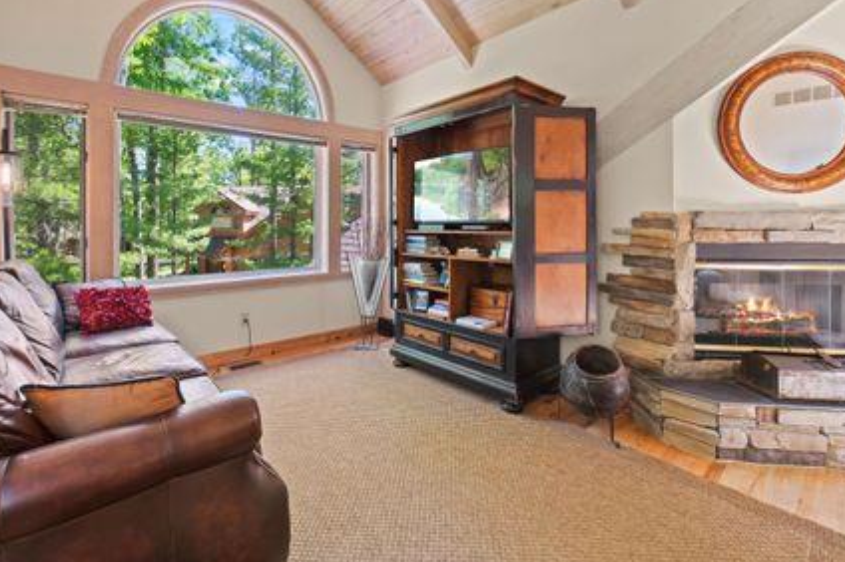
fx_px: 774
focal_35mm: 33
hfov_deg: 57.1
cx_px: 365
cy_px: 255
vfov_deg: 39.9
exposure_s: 1/3
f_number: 11
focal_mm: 28
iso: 800
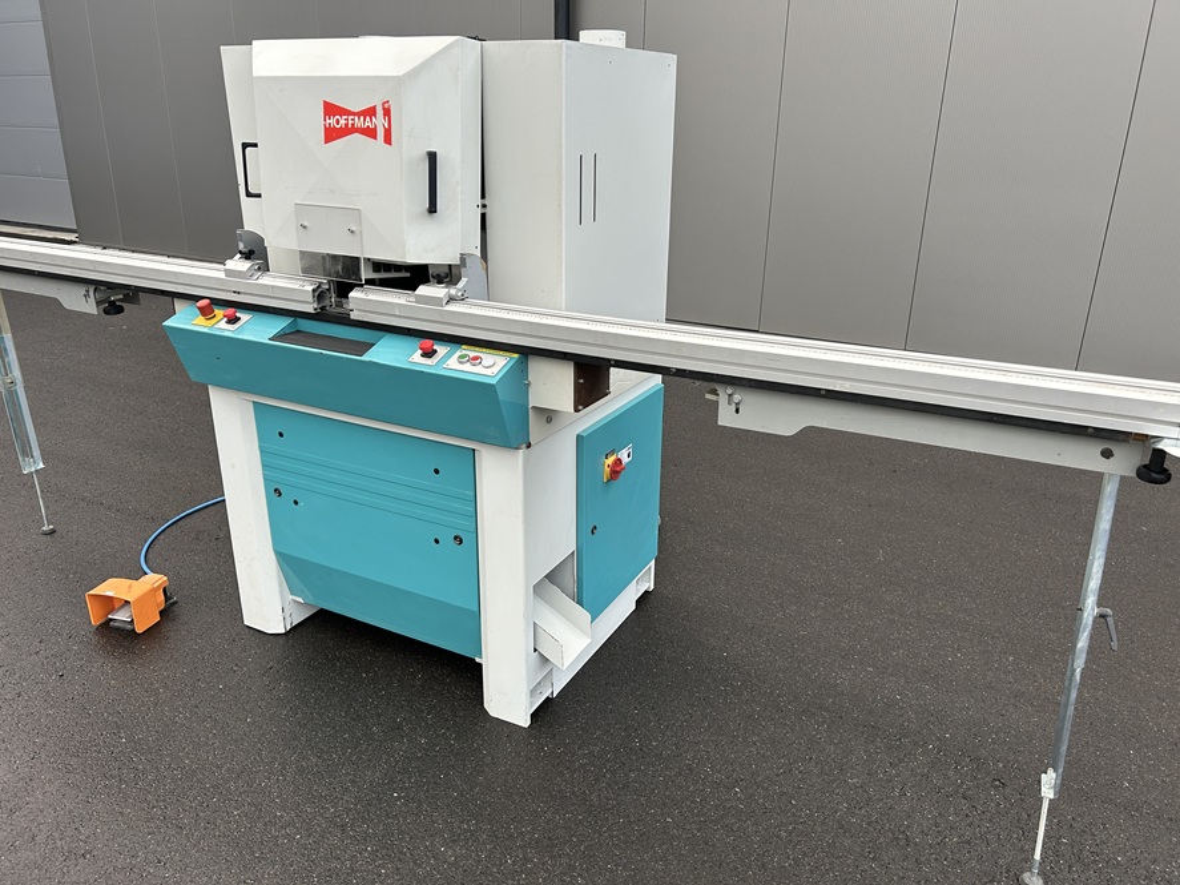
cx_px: 590
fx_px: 886
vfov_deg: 53.1
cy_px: 442
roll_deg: -1.3
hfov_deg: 67.3
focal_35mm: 26
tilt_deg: -19.8
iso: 64
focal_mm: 5.7
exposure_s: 1/121
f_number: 1.5
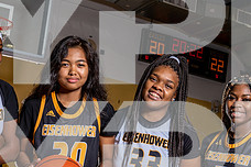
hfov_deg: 32.6
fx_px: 425
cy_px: 160
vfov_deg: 21.6
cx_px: 81
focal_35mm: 61
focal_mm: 24
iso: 320
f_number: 9
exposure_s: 1/200
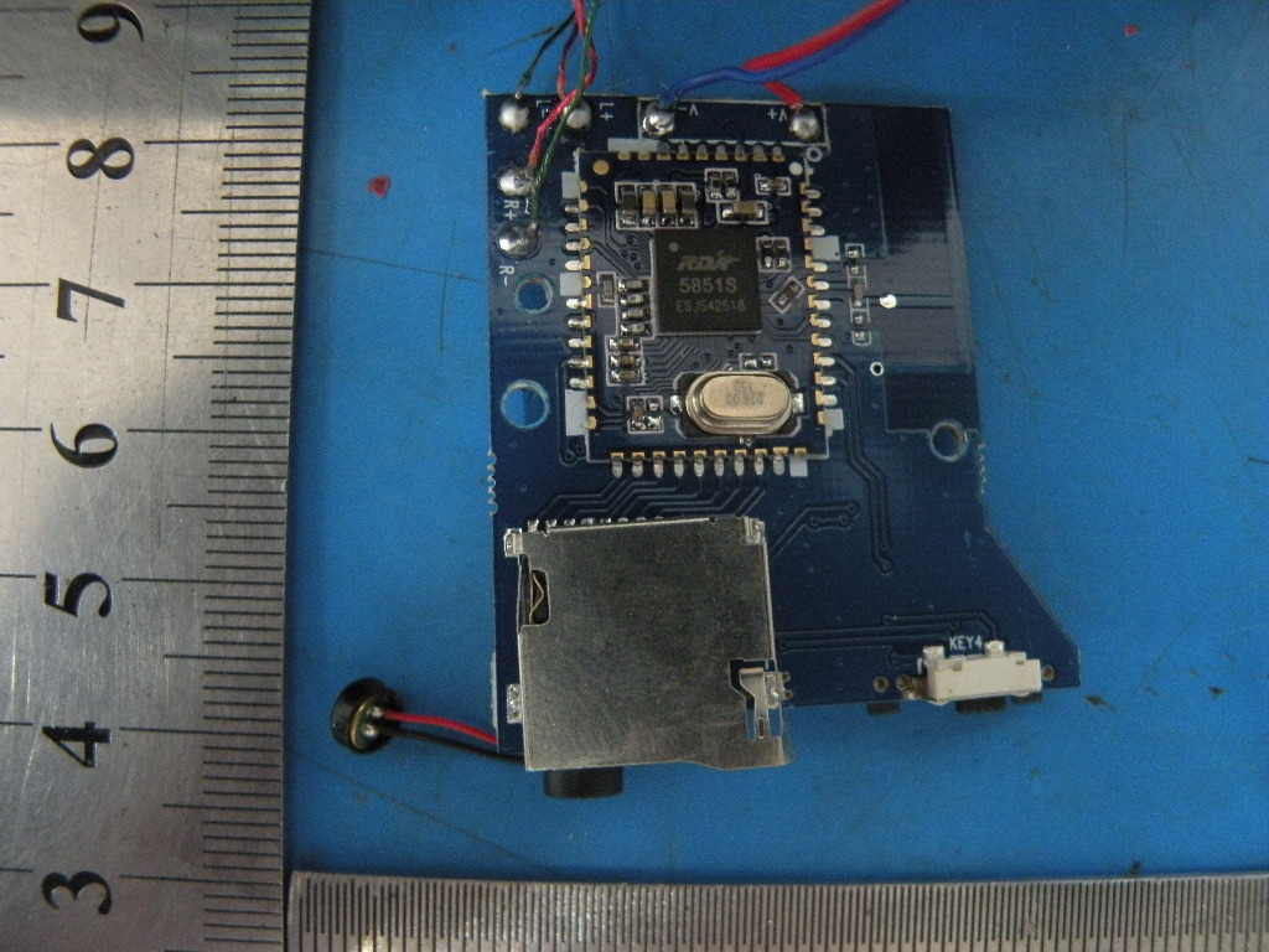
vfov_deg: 51.4
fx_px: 990
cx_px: 634
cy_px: 476
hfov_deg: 65.3
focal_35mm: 27
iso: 400
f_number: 2.8
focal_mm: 4.7
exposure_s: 1/8.6
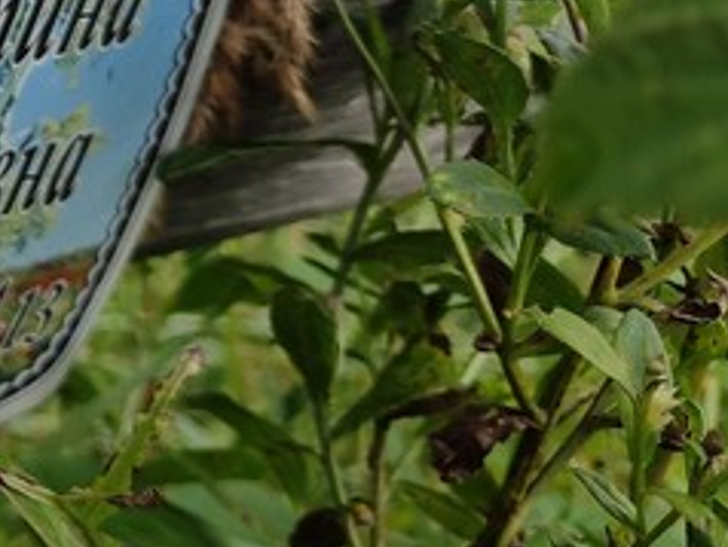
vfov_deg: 17.2
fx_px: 1768
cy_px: 3
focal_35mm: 84
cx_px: -444
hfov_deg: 19.4
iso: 50
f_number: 1.9
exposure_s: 1/330
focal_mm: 6.04
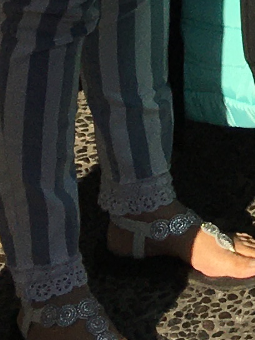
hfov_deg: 6.3
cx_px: 790
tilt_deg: -7.7
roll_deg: +0.6
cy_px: -559
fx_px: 2112
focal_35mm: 215
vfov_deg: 8.2
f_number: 2.2
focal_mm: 4.15
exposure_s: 1/2331
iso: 25
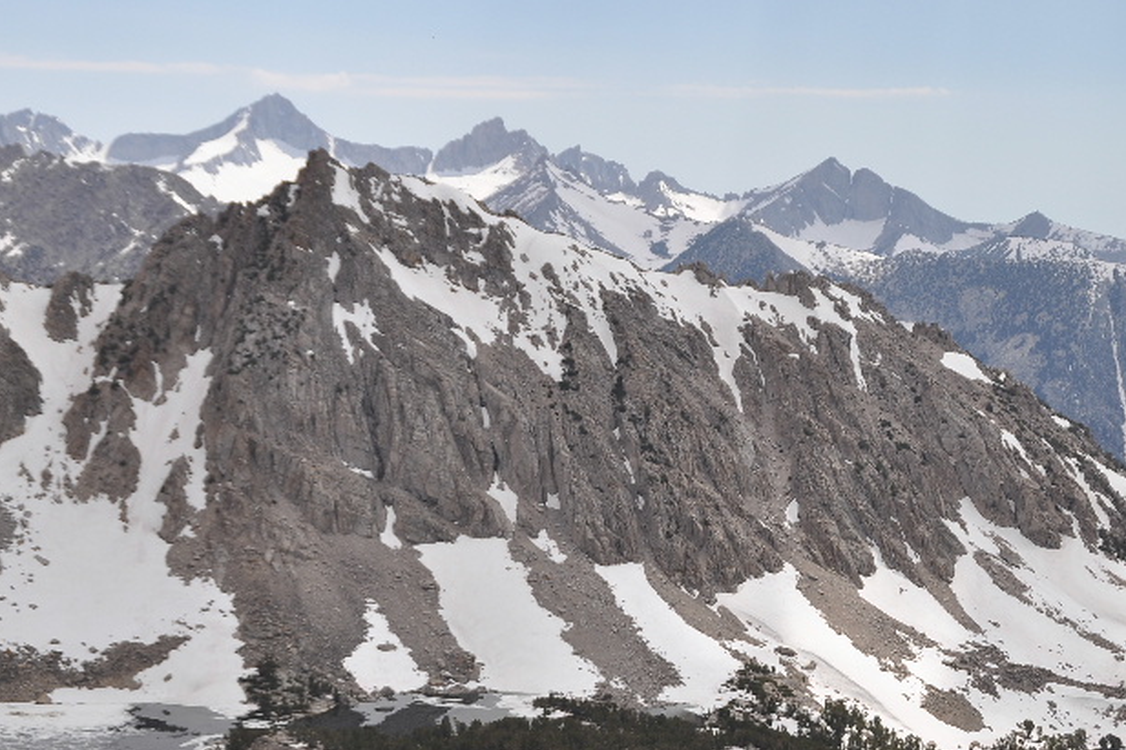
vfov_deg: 15.0
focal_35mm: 91
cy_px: 309
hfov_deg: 22.4
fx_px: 2845
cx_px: 672
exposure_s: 1/1250
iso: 200
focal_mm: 48
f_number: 9
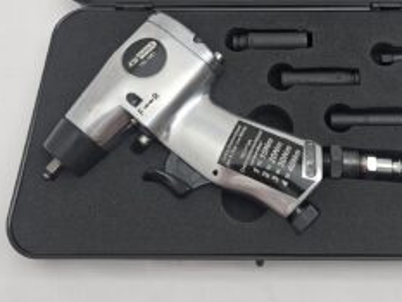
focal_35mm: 41
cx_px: 267
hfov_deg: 45.1
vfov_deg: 33.7
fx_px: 476
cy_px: 45
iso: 25
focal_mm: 5.4
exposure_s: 1/100
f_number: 1.8
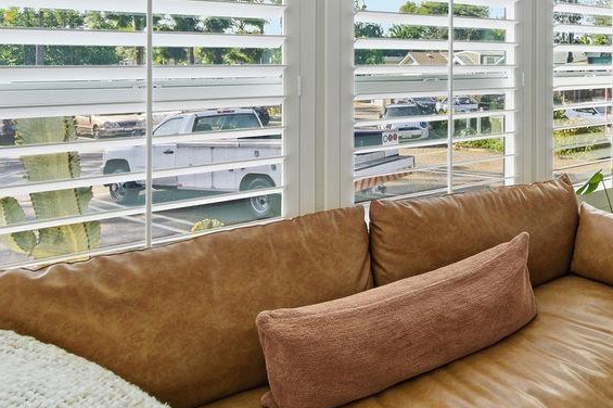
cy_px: 58
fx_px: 493
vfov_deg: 42.0
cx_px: 542
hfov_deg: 55.8
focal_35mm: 29
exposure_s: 1/2000
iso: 250
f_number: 8
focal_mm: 16
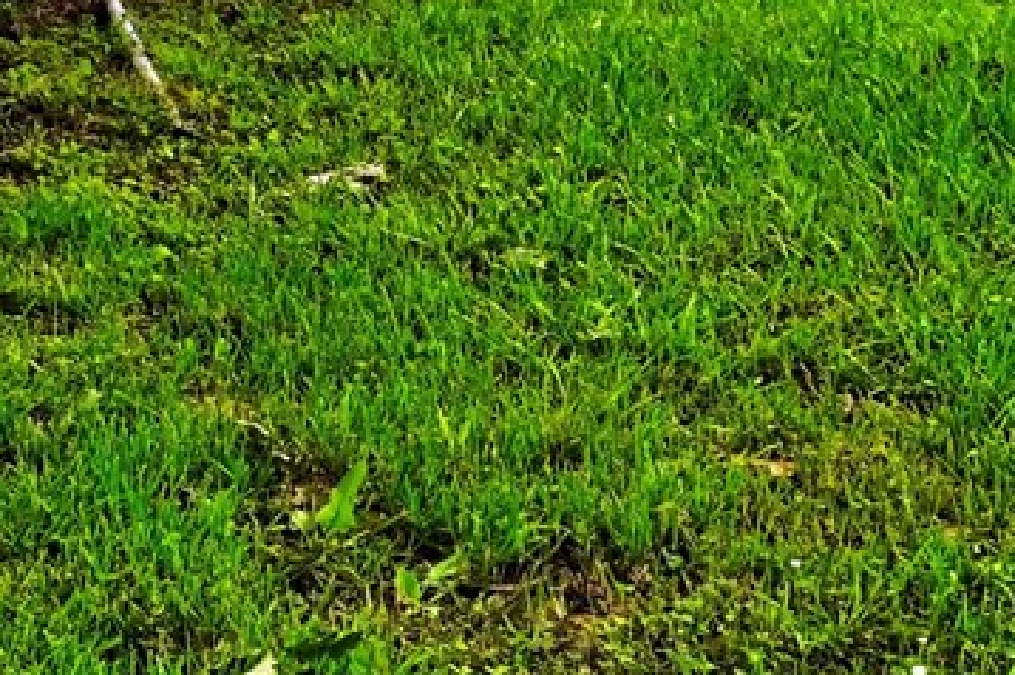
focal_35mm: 85
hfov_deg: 22.9
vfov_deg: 14.9
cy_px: -326
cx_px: -9
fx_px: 2394
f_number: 8
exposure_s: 1/500
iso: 400
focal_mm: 14
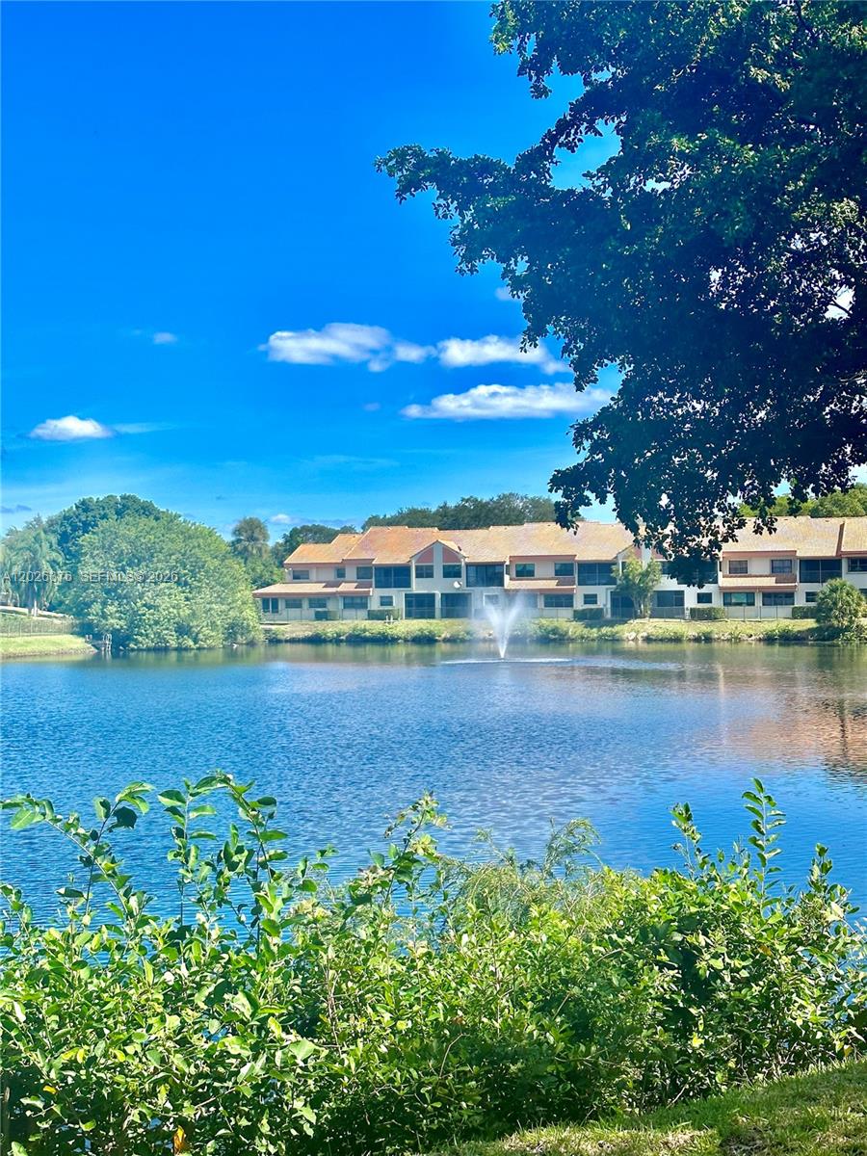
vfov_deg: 39.7
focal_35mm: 48
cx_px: 434
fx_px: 1603
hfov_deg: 30.3
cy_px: 578
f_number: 1.78
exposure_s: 1/3367
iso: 64
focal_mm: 6.86
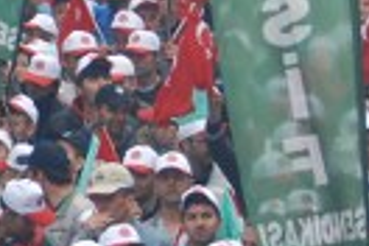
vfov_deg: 2.3
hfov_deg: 3.5
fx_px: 6058
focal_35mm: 591
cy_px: 28
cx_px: -436
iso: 200
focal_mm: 65
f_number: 5
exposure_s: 1/160
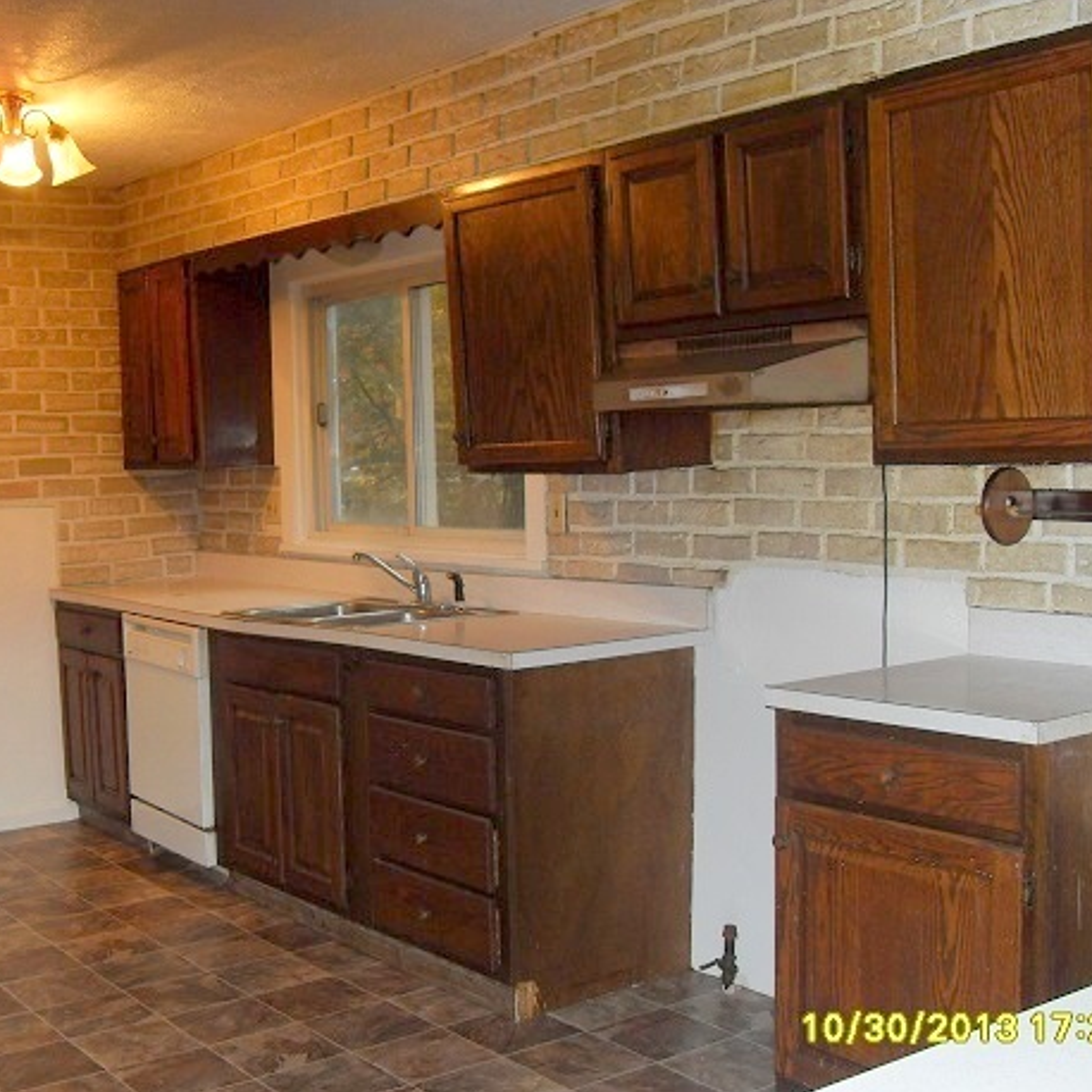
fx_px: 1499
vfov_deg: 40.0
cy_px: 567
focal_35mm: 42
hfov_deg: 39.9
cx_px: 465
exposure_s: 1/45
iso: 120
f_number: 2.8
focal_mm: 6.3
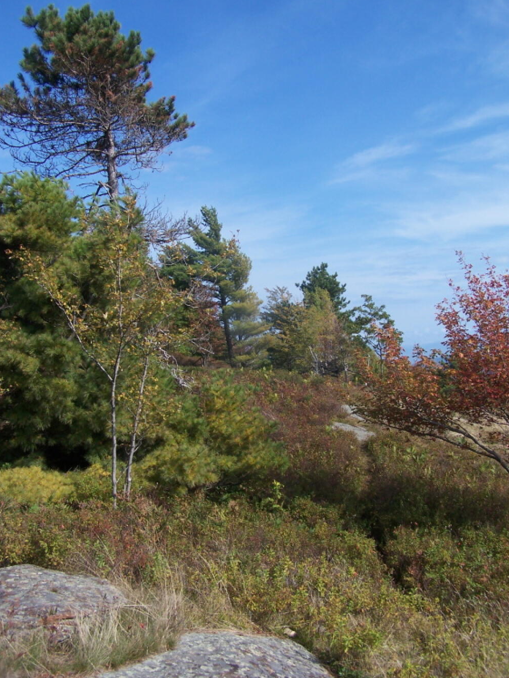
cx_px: 250
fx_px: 764
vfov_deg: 47.9
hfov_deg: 36.8
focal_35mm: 39
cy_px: 332
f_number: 4
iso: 80
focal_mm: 6.3
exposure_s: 1/800
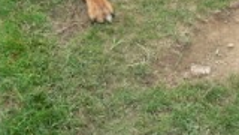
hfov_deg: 19.5
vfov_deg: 10.5
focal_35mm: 110
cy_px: -93
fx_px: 697
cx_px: 124
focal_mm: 6
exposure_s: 1/100
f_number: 3.3
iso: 80
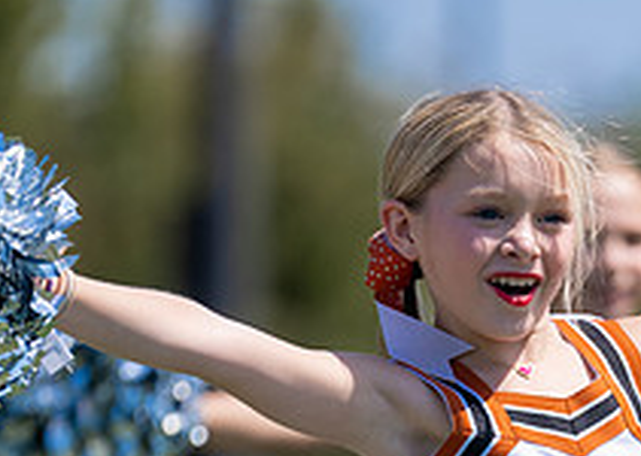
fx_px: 10687
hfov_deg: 3.4
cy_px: 623
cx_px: 526
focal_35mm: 588
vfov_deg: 2.4
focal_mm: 200
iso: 100
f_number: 2.8
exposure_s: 1/2000
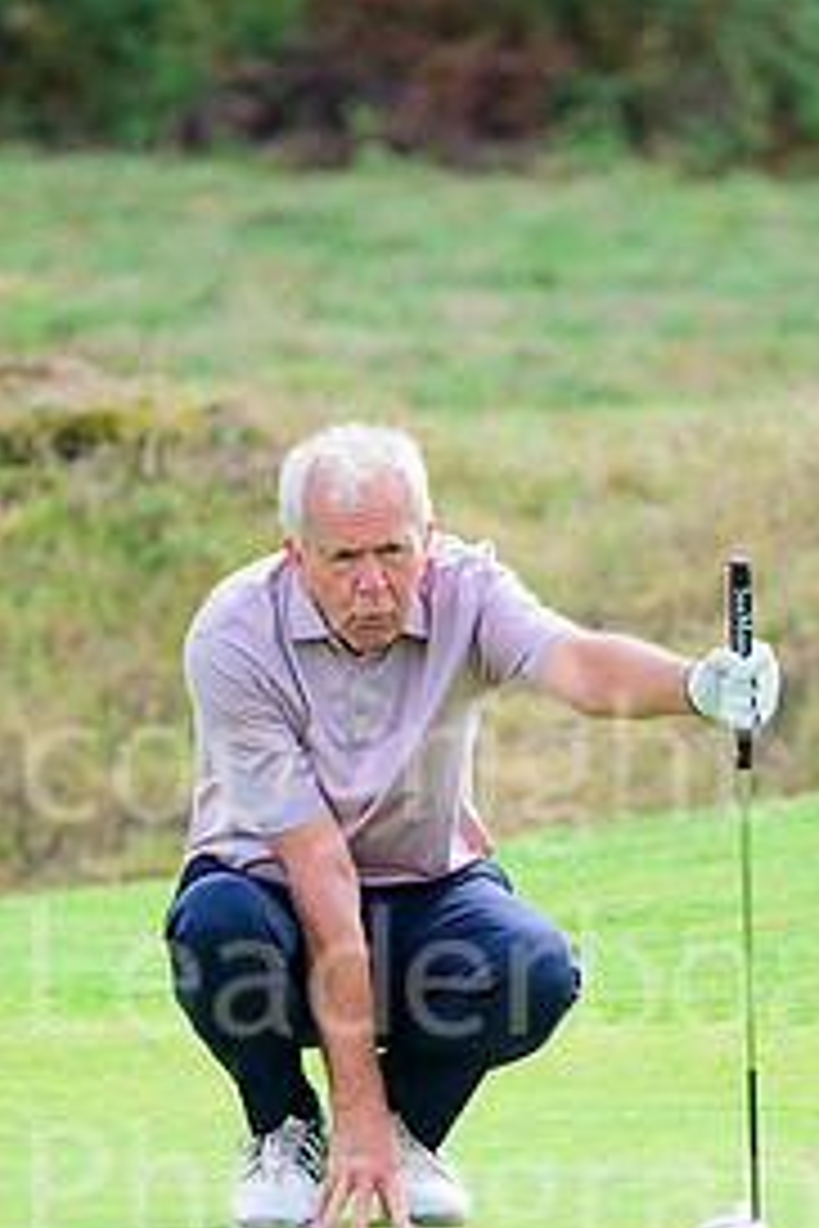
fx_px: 22487
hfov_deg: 2.1
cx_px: 526
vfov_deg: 3.1
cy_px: 1008
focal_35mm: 659
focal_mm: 400
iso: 800
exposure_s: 1/1250
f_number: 5.6
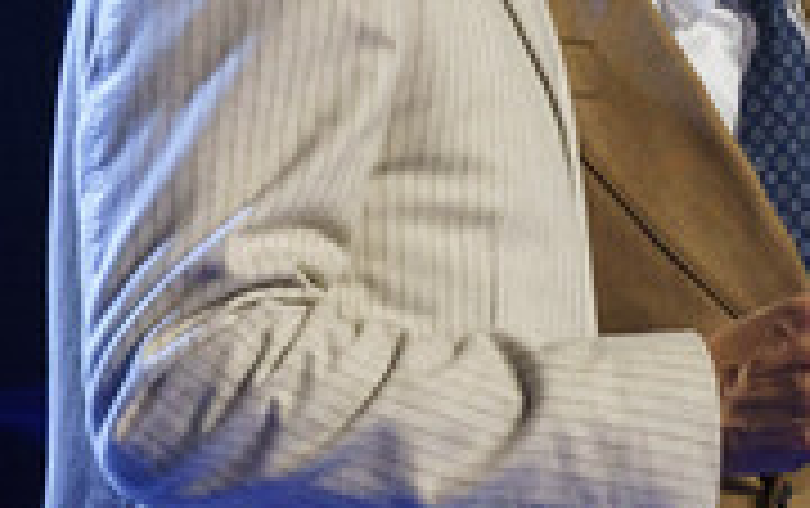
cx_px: 763
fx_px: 2365
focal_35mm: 107
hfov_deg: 19.0
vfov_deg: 12.0
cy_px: -117
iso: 10000
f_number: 5.6
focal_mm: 42
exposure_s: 1/200
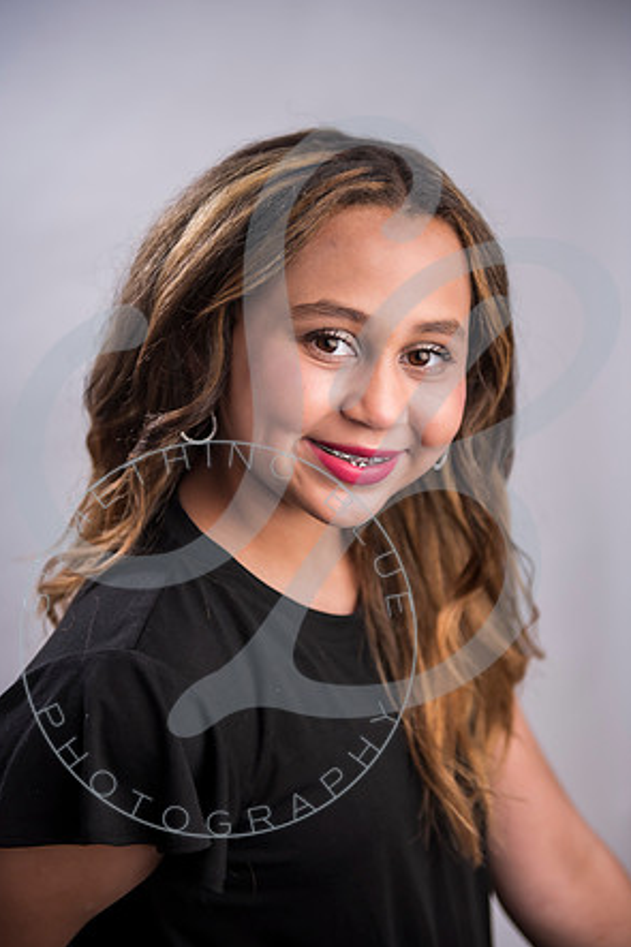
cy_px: 477
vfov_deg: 32.9
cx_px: 314
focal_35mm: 61
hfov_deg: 22.2
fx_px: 1605
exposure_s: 1/125
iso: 100
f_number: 2.8
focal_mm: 60
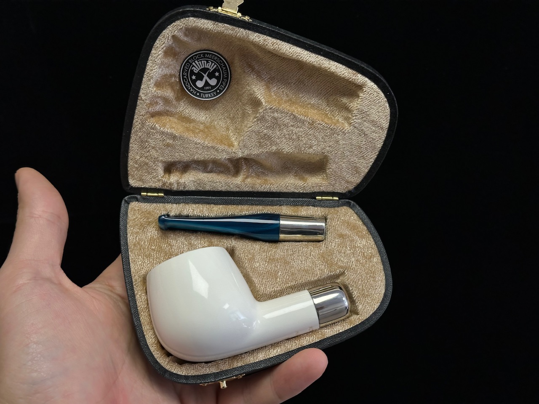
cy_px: 202
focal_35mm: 48
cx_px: 270
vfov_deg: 30.3
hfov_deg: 39.7
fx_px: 747
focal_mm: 6.86
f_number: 1.78
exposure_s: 1/398
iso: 64
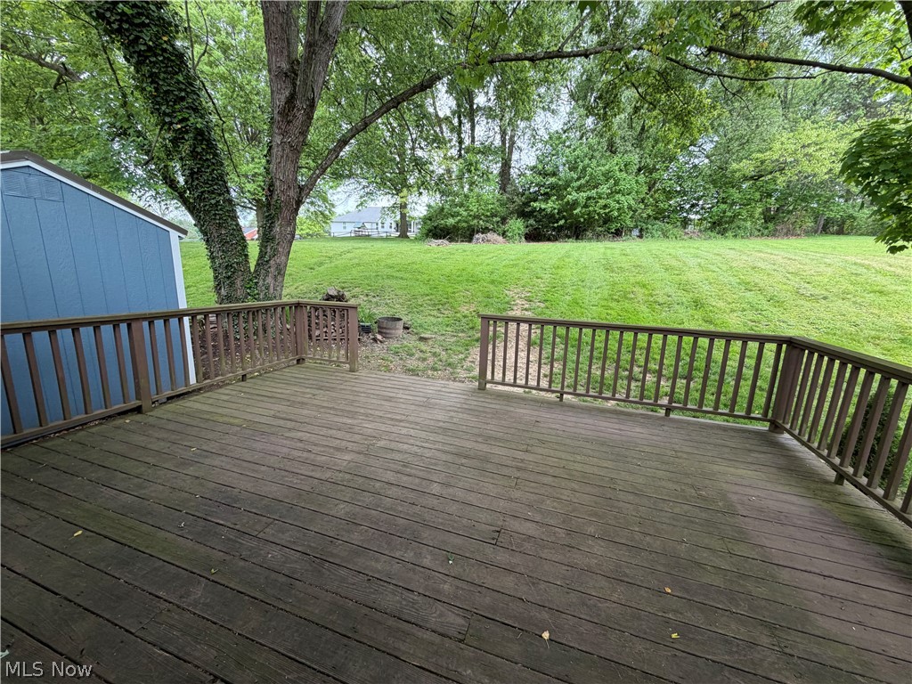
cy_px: 342
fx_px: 369
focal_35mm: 14
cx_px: 456
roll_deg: -3.0
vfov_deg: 85.7
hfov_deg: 102.1
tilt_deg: -9.6
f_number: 2.2
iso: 100
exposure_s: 1/121
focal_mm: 2.22
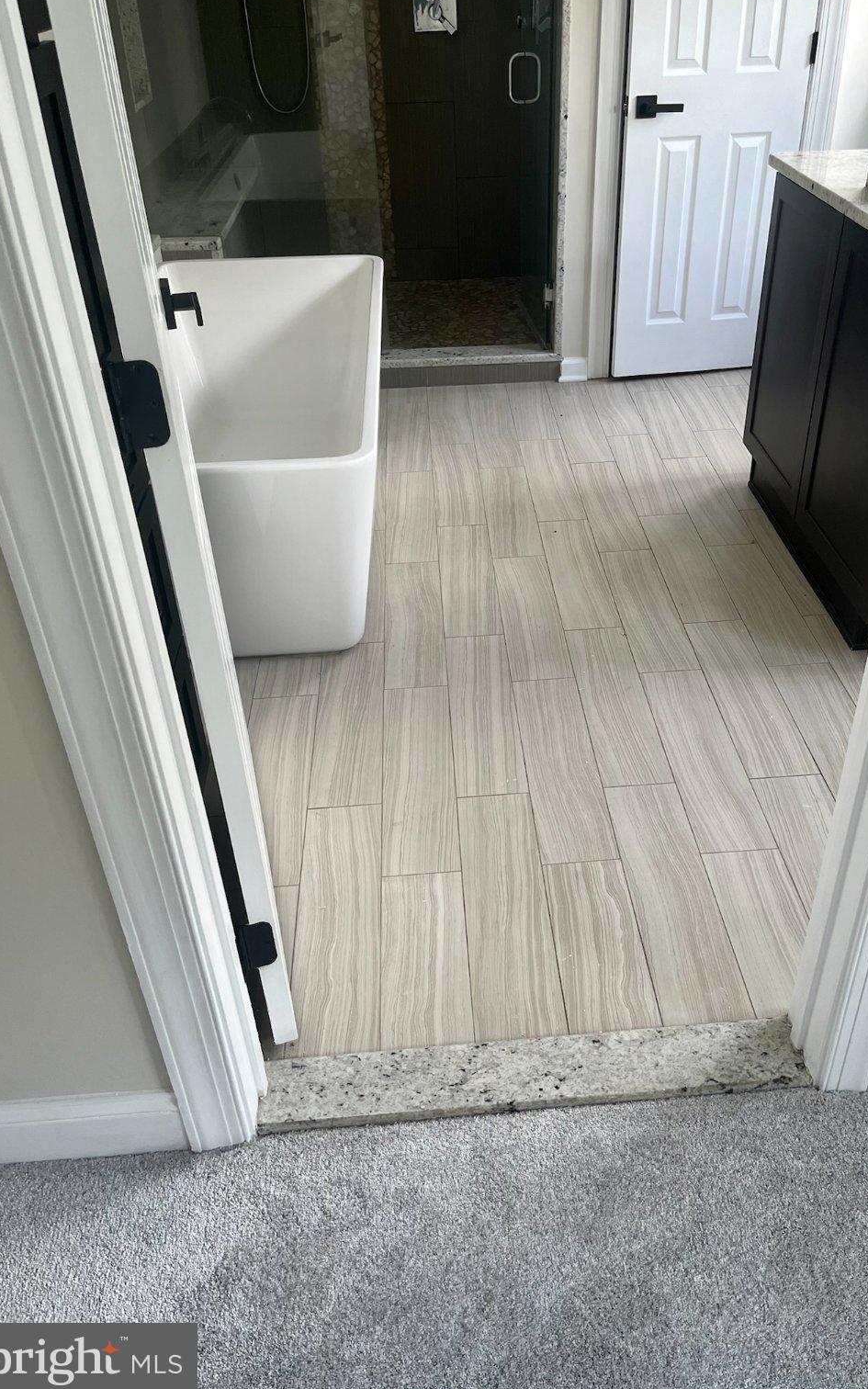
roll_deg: +1.5
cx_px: 497
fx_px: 1060
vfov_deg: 66.5
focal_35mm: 28
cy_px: 693
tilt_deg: -35.1
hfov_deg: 44.4
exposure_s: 1/121
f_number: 1.6
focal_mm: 5.1
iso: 80
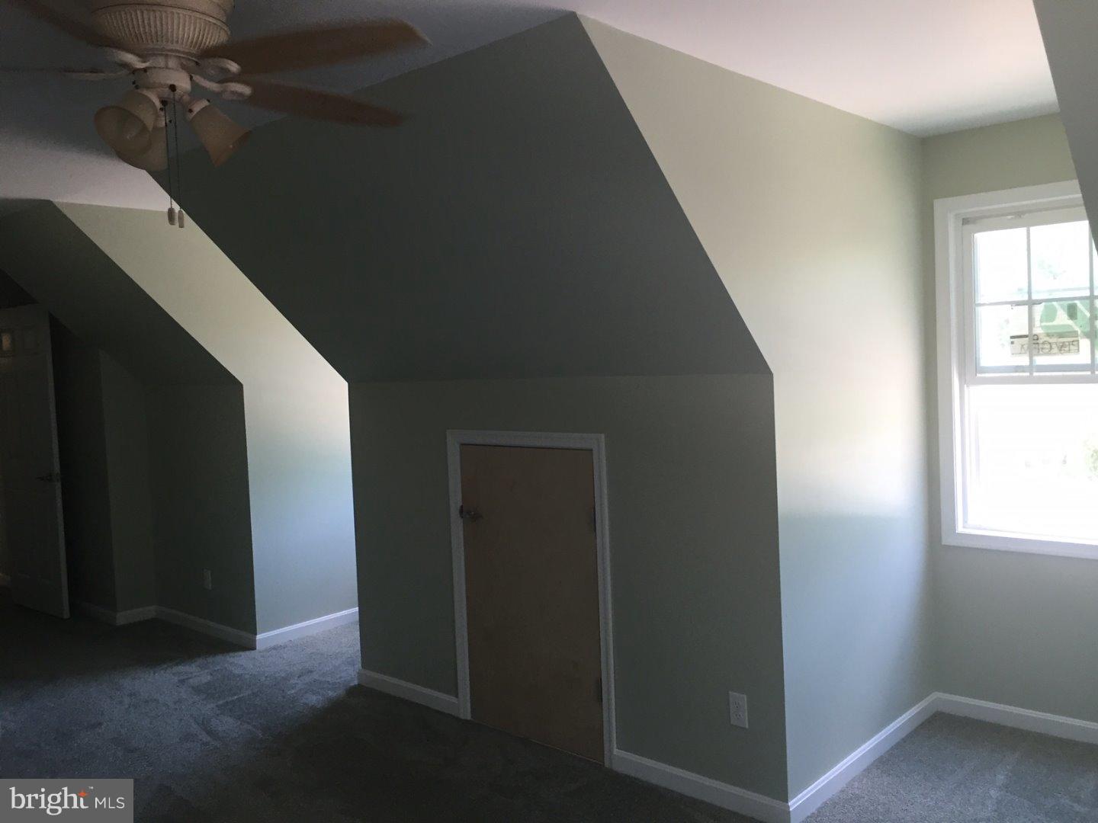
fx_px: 920
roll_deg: +2.1
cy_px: 412
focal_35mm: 29
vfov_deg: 48.2
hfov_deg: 61.7
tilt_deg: -2.7
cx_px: 549
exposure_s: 1/30
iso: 50
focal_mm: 4.15
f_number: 2.2
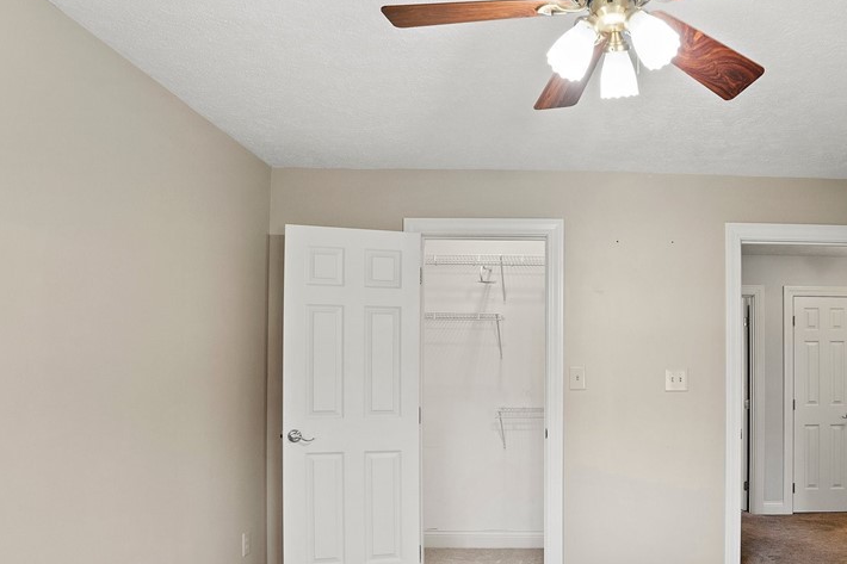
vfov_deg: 48.7
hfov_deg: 66.8
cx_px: 588
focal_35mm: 26
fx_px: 612
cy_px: 375
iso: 1000
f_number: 7.1
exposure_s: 1/6
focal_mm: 17
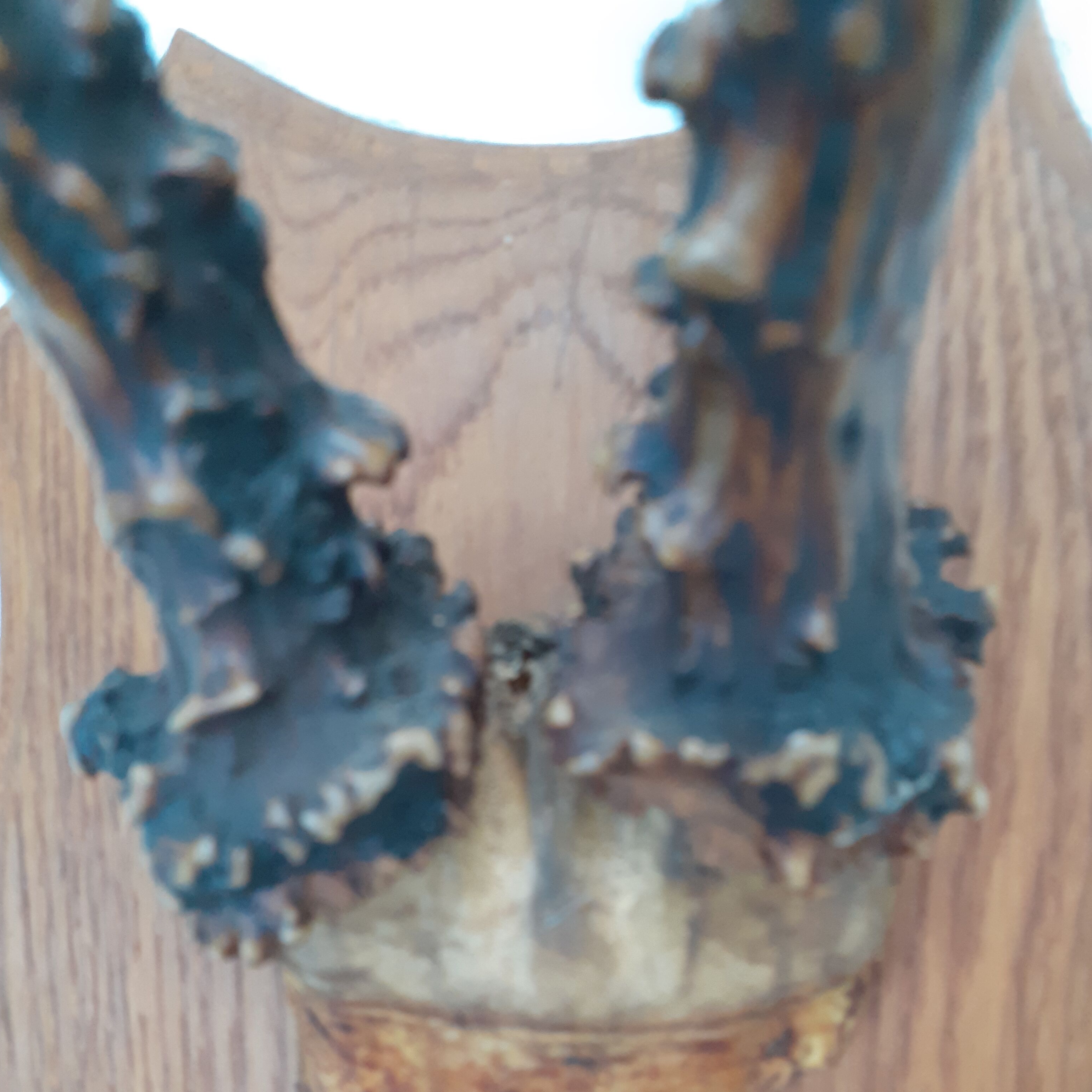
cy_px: 731
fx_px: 1142
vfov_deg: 50.2
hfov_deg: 51.1
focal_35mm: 32
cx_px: 545
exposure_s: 1/25
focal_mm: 3.6
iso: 200
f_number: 1.9
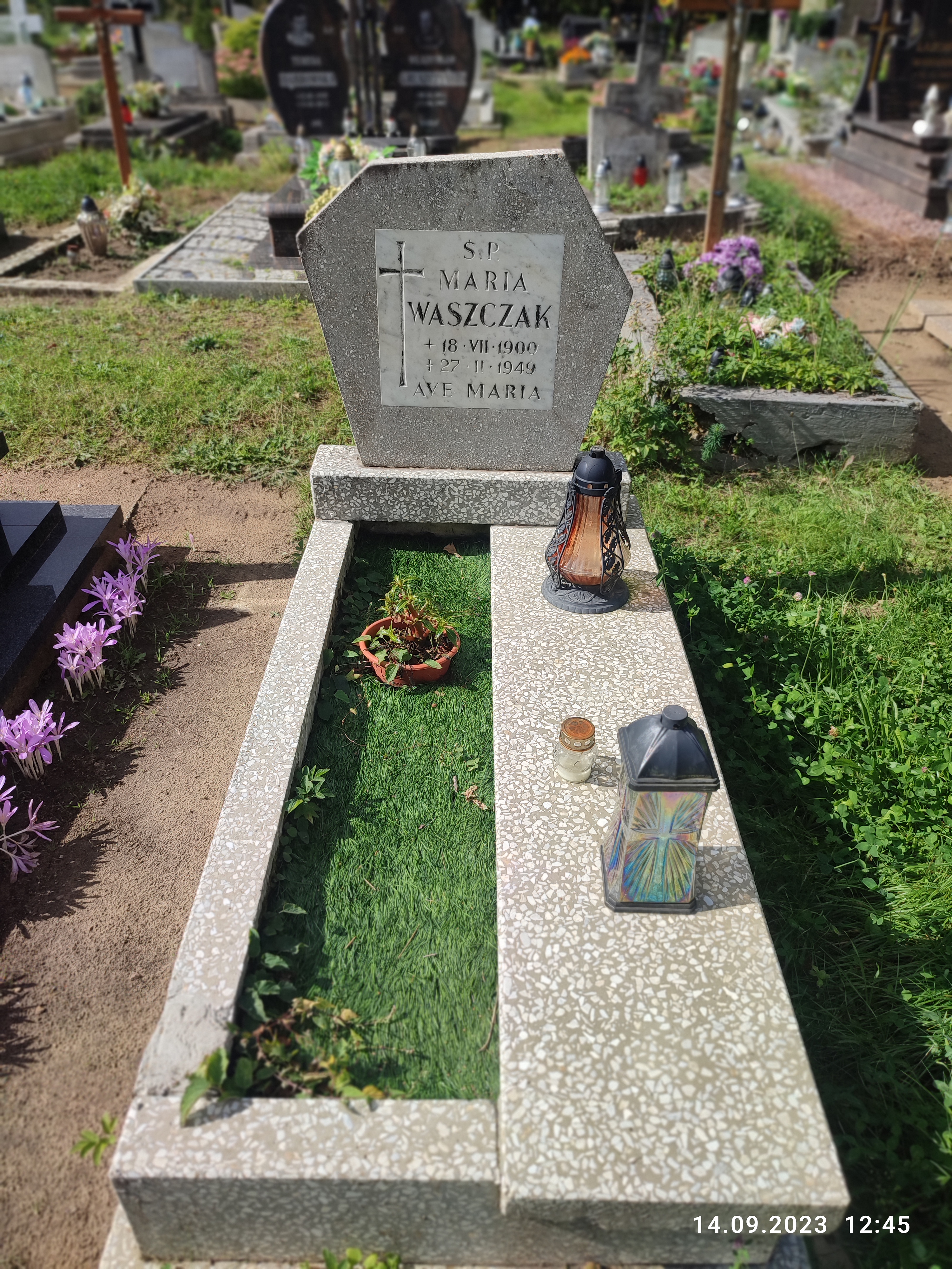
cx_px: 476
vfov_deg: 69.4
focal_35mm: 25
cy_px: 634
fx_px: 917
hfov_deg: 54.9
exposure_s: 1/836
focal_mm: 6.04
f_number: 1.9
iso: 50
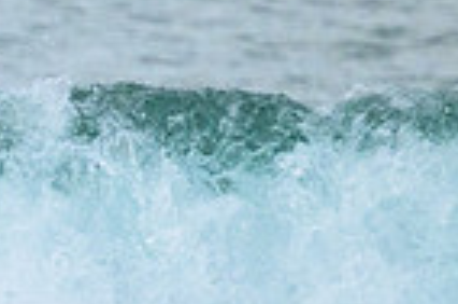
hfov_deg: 0.6
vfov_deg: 0.4
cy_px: 289
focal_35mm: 3277
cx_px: -429
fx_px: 41597
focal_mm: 800
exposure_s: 1/1000
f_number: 11
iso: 4500
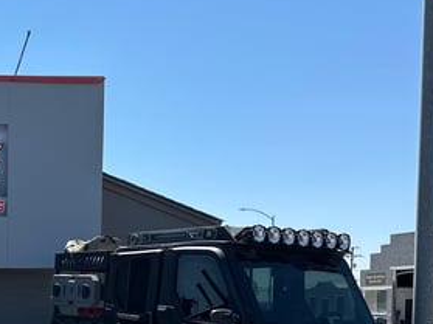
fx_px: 825
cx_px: -57
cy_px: 349
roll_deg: -0.4
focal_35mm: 66
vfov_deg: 21.2
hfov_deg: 26.7
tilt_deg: -2.8
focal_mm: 6.86
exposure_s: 1/4184
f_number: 1.78
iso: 80
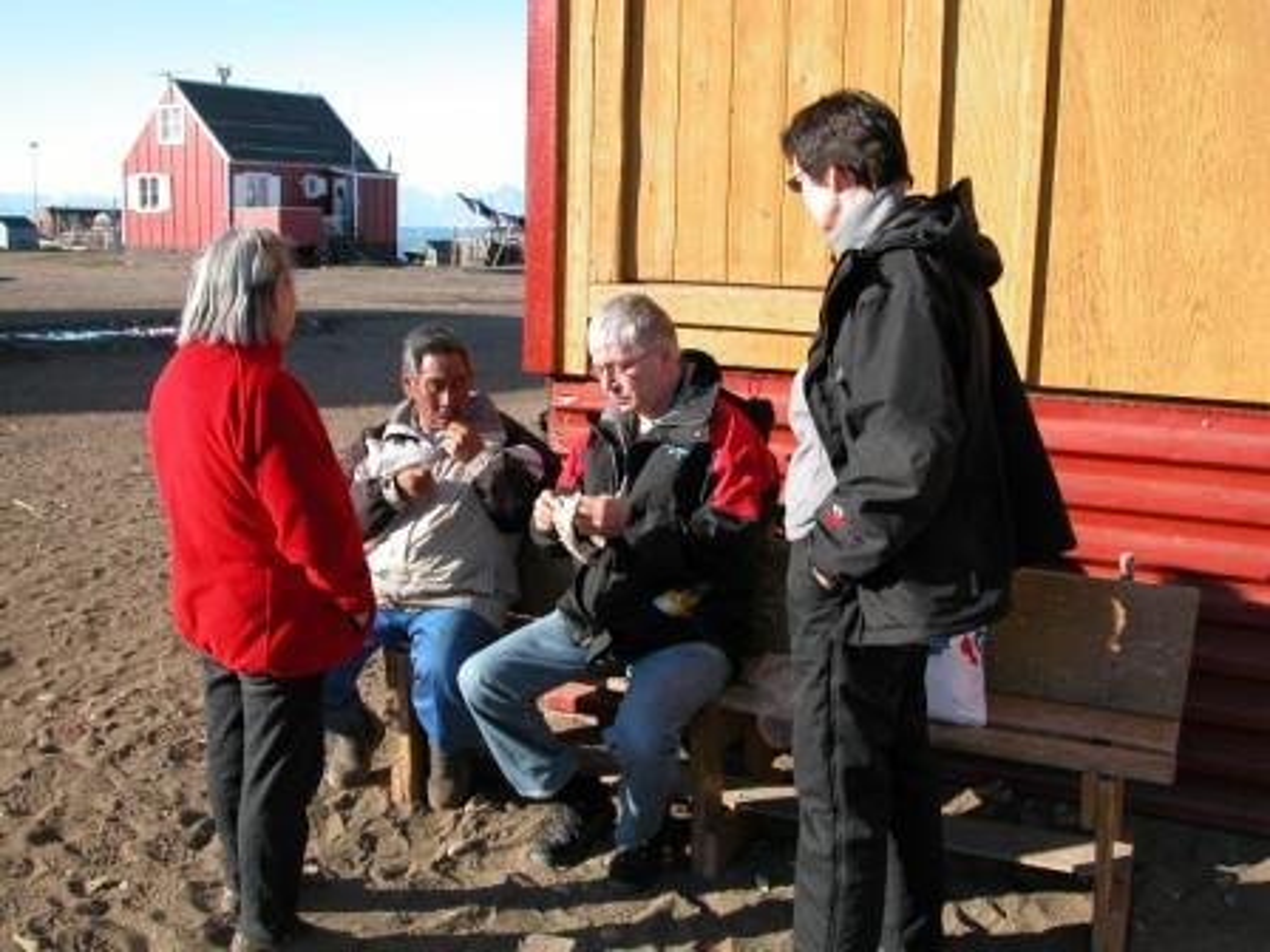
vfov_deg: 40.7
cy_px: 476
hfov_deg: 52.6
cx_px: 635
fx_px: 1284
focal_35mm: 35
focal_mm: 8.9
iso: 100
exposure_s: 1/197
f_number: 5
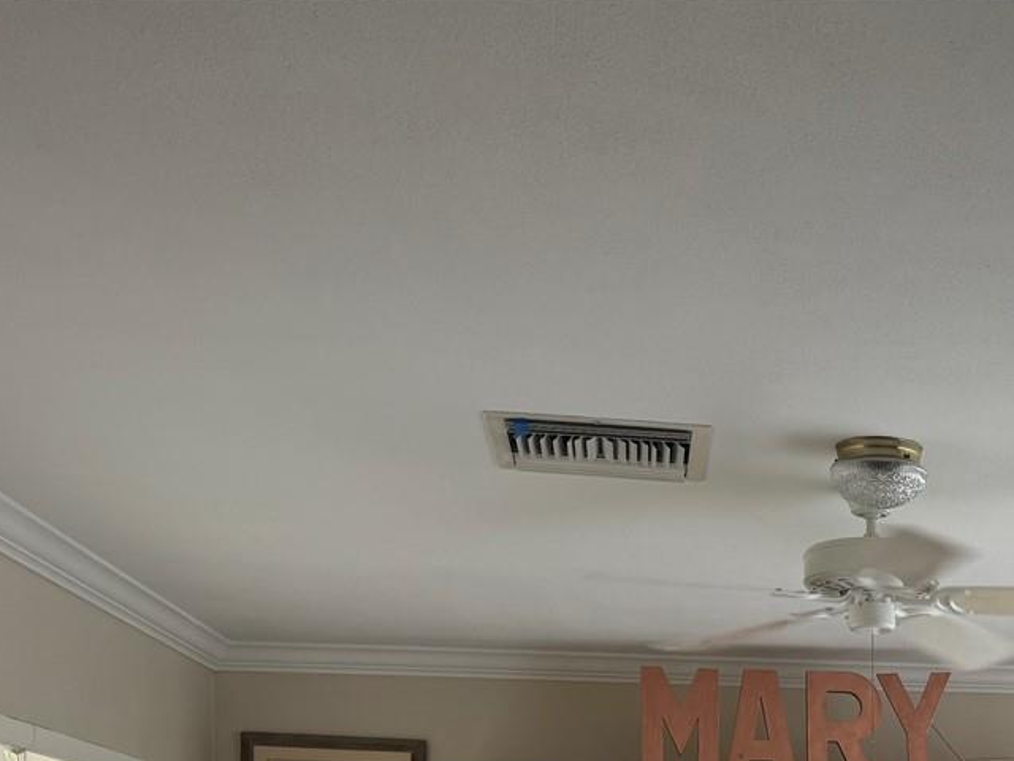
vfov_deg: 22.3
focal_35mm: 60
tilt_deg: -0.6
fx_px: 1758
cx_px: 990
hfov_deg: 30.2
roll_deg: +0.2
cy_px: 943
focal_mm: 6.76
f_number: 1.78
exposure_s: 1/125
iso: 80
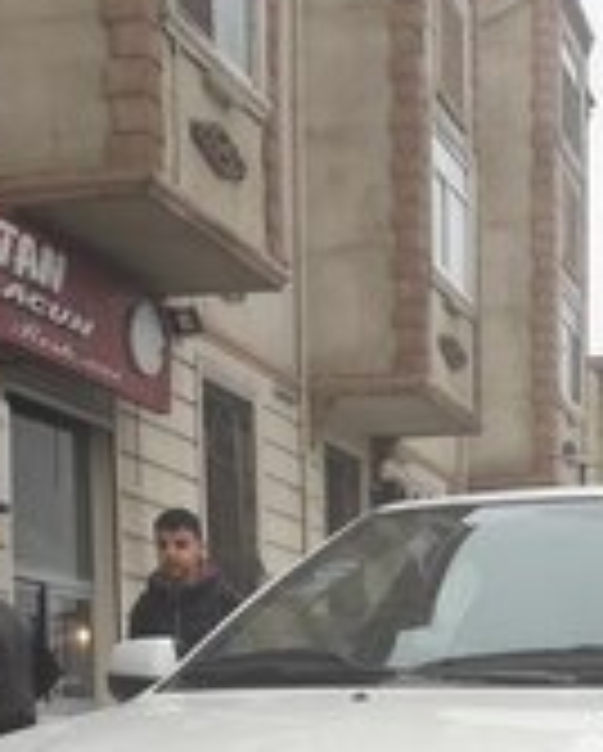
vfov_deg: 21.8
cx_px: 410
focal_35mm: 81
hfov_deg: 18.9
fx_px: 1804
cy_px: 905
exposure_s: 1/979
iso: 40
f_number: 1.9
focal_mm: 3.7
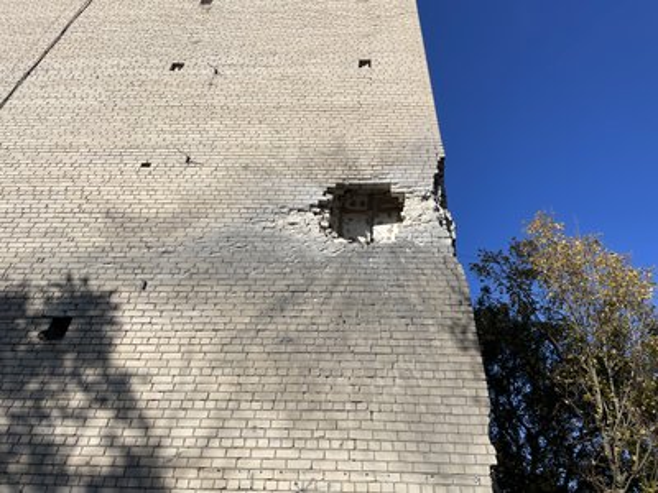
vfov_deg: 53.1
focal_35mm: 26
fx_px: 494
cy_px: 246
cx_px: 329
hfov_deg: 67.3
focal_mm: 4.2
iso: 32
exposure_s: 1/4831
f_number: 1.6
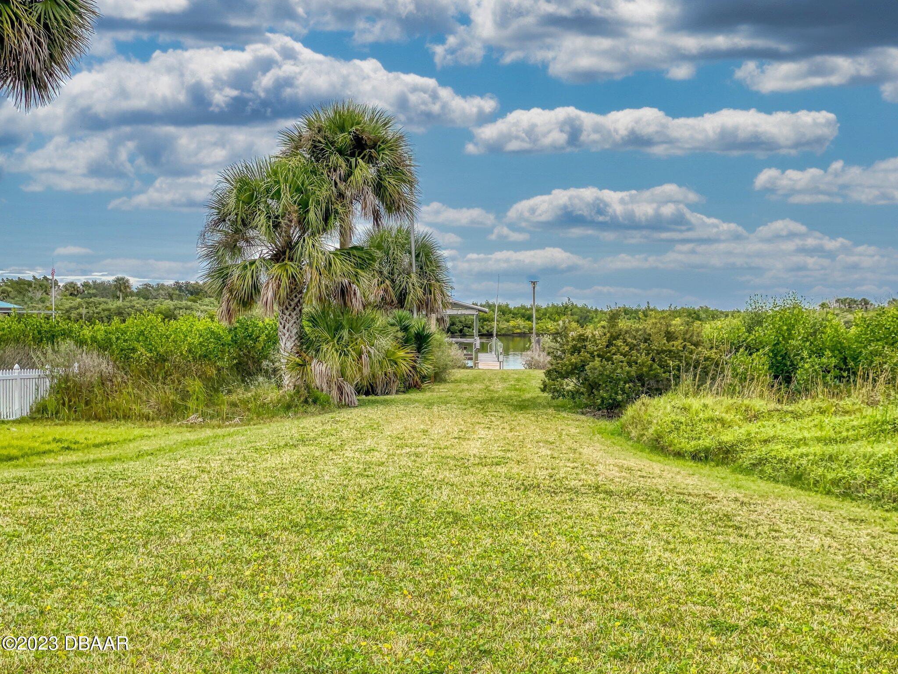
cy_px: 337
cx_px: 449
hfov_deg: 36.8
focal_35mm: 52
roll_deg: -0.7
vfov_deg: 28.0
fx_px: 1349
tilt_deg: -0.7
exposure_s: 1/122
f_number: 2
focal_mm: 6
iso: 32
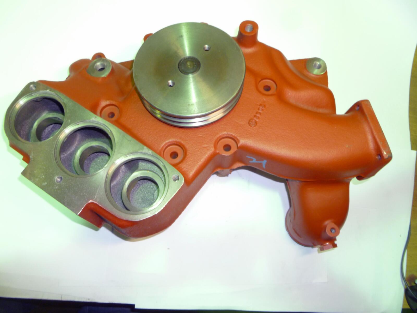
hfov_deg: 63.4
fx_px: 337
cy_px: 156
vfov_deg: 49.7
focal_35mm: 28
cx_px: 208
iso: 125
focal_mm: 5
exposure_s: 1/30
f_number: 3.3
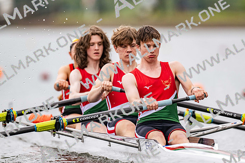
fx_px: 4818
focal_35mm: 708
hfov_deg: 2.9
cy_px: 91
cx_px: 141
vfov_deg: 1.9
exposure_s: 1/2500
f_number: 4
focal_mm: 600
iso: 720
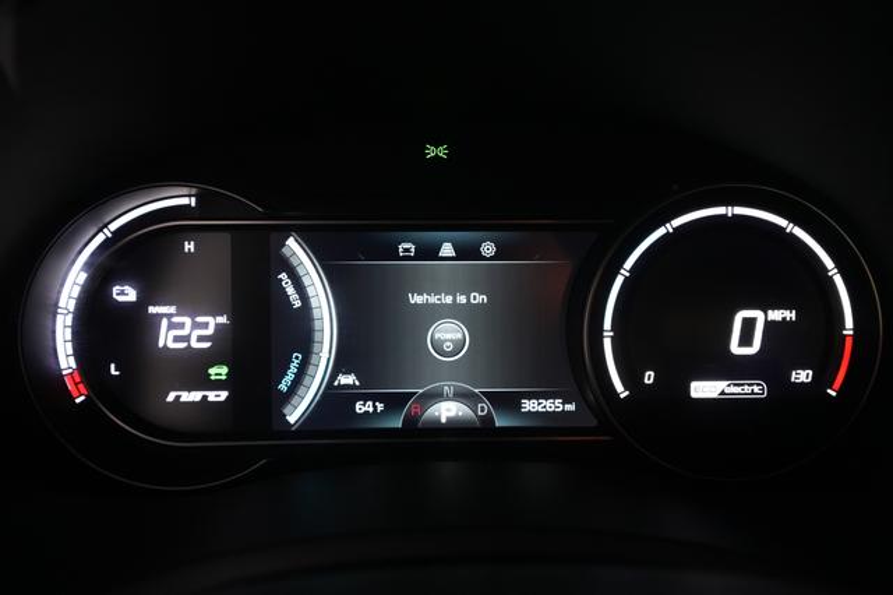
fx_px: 694
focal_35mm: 28
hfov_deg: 65.5
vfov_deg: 46.4
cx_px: 446
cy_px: 298
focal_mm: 28
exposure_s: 1/100
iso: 3200
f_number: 4.5
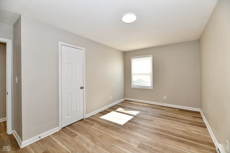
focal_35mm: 14
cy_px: 76
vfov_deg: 81.2
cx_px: 115
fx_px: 89
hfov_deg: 104.3
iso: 640
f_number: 6.3
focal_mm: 14
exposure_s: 1/125
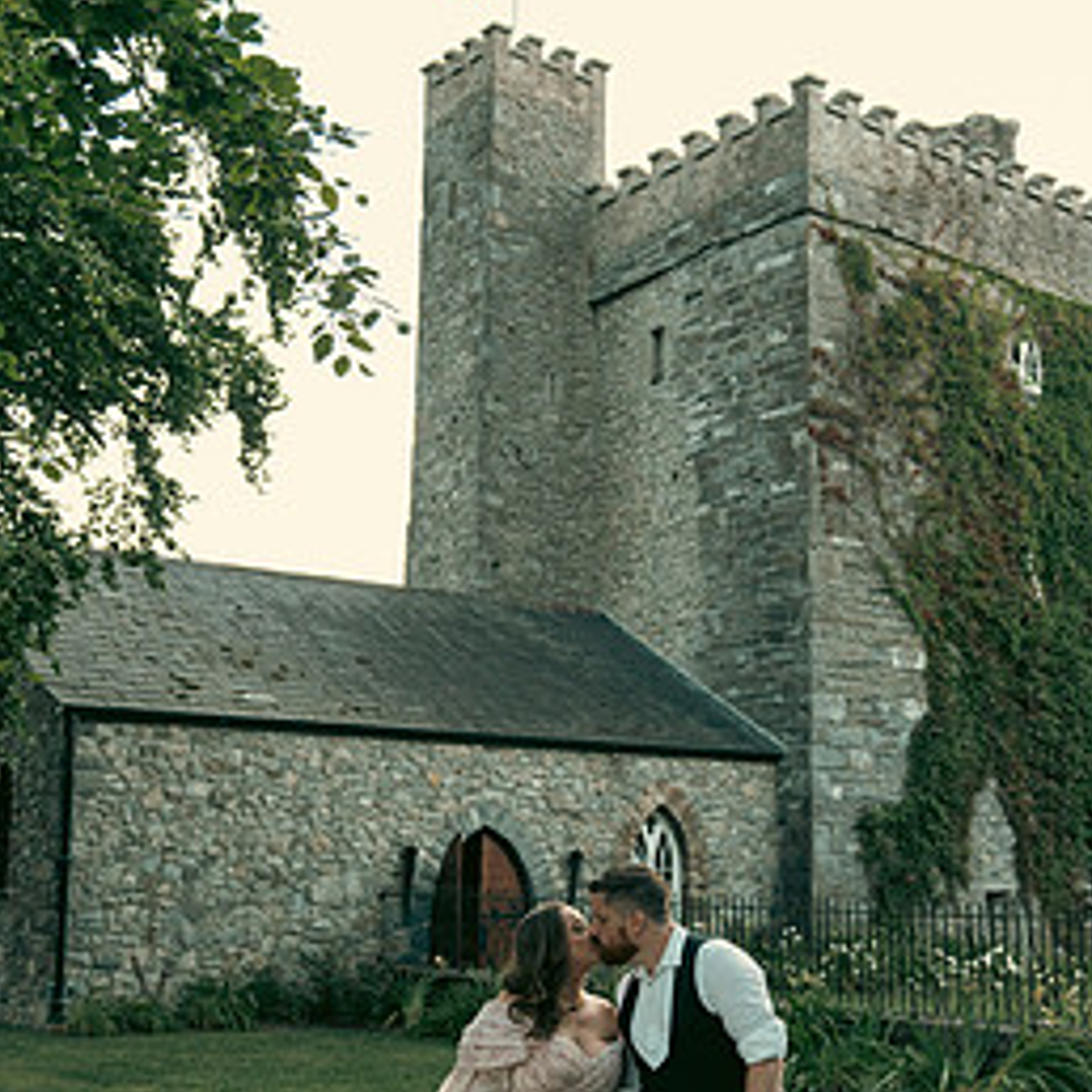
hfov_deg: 34.7
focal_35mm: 49
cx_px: 593
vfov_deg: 34.6
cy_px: 622
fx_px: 1749
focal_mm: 33
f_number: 3.5
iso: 1000
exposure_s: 1/200
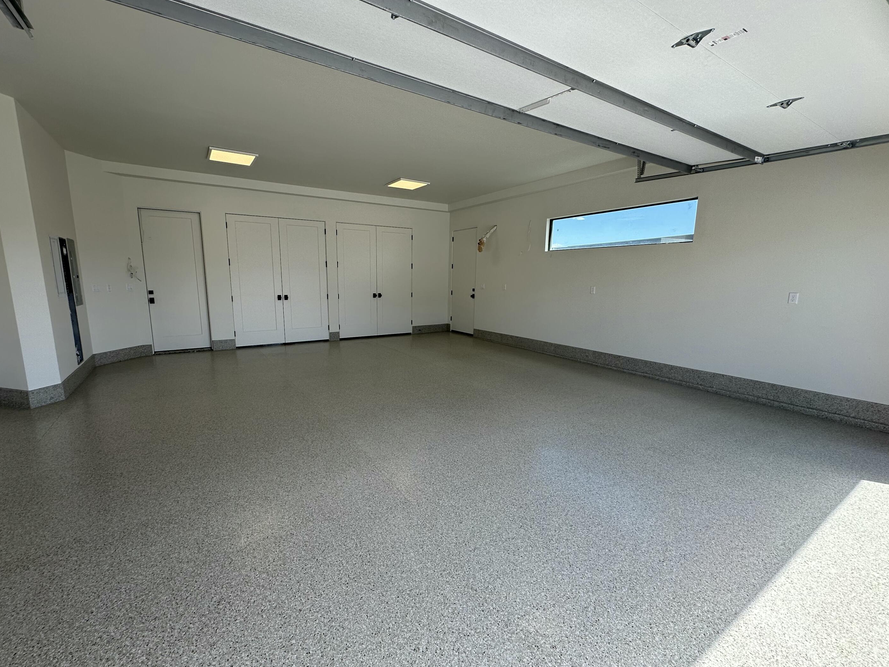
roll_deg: -0.6
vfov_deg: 81.7
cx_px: 418
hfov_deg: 98.1
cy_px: 345
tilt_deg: -9.5
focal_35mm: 15
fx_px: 385
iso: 40
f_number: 2.2
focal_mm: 2.22
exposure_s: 1/307
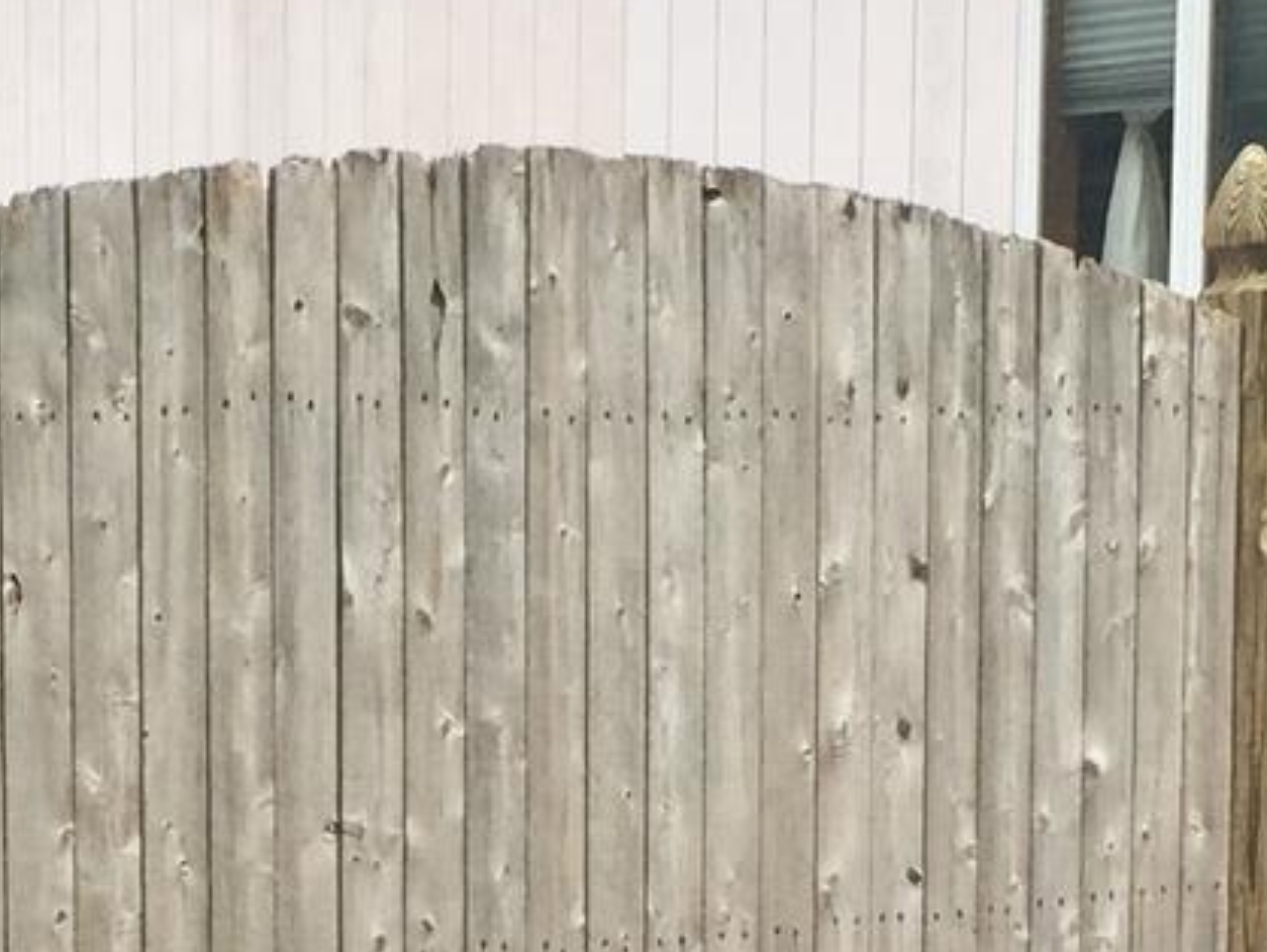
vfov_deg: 10.3
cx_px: 221
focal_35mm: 142
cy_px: 1176
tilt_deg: -7.4
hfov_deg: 13.8
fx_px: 5200
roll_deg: +0.2
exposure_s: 1/989
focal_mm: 4.15
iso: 32
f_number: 2.2
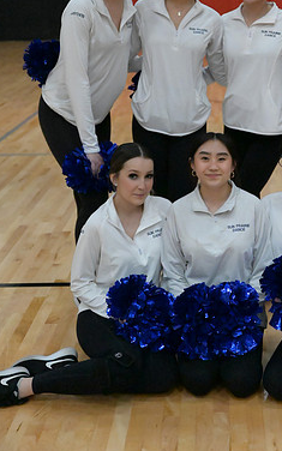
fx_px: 812
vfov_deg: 30.7
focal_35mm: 66
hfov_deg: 19.6
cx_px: 216
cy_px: 125
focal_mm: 42
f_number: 2.8
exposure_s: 1/8000
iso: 32000
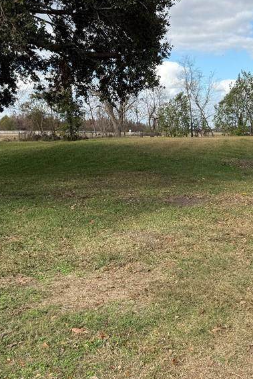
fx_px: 474
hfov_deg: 29.5
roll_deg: +0.9
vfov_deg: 43.2
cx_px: 182
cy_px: 141
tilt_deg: -1.2
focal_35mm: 45
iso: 80
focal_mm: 6.76
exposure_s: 1/2801
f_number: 1.78
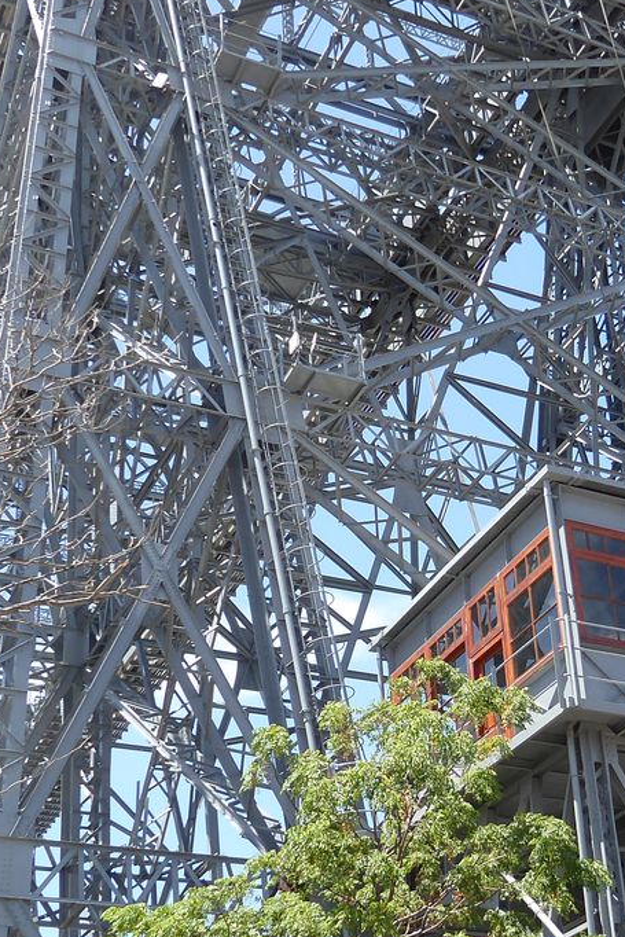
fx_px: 1588
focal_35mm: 61
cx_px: 477
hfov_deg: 22.0
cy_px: 606
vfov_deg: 32.7
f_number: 3.3
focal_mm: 4.3
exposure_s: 1/400
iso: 80
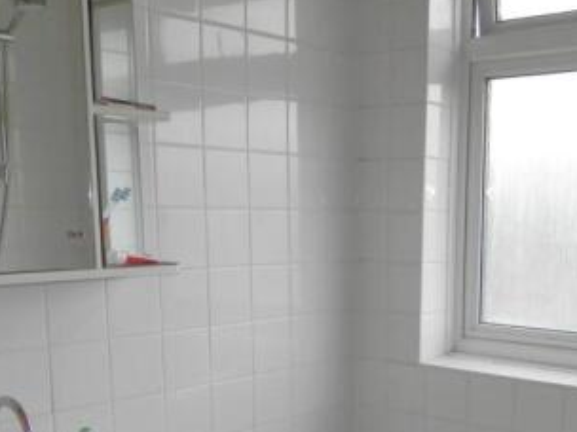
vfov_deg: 29.2
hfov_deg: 39.2
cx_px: 381
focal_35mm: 48
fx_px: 800
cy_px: 374
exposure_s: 1/125
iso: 80
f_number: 3.1
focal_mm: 4.5
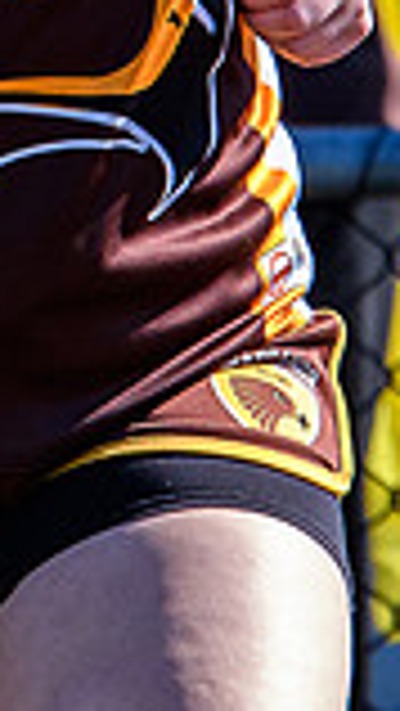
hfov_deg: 0.7
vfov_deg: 1.2
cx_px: -26
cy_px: -299
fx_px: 33923
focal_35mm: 1801
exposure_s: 1/1600
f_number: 5.6
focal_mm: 185
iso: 720
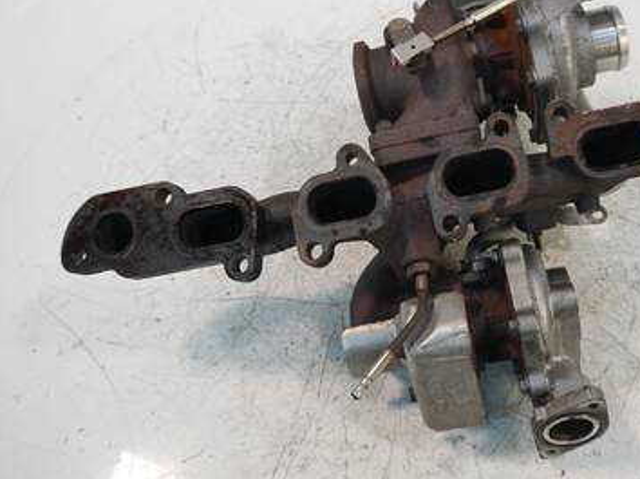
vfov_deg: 37.4
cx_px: 403
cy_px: 174
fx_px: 702
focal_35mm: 38
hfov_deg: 48.5
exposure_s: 1/60
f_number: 3.5
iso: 400
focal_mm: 14
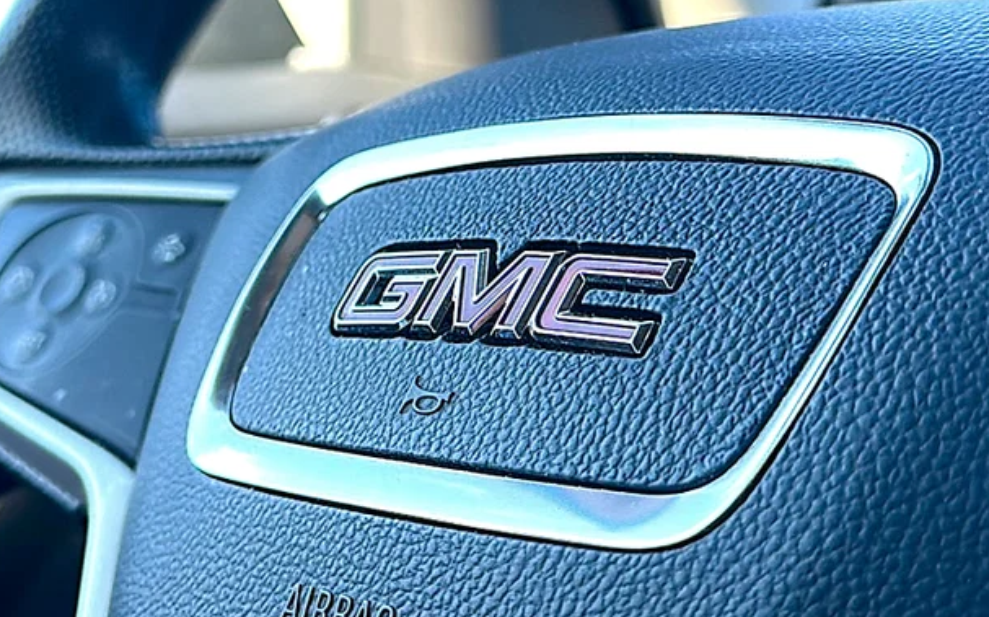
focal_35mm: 55
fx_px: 1482
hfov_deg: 36.9
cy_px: 269
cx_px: 445
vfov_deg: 23.5
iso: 80
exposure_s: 1/265
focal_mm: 6.86
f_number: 1.78
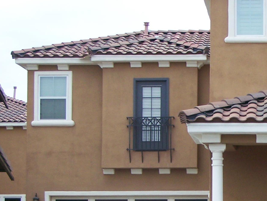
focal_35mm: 115
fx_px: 888
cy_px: 180
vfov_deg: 12.8
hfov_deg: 16.6
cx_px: 295
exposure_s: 1/320
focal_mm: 8
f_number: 3
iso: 80
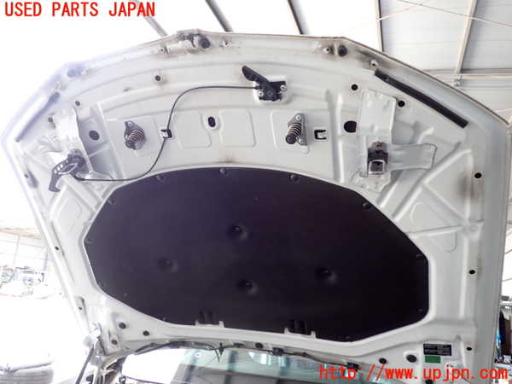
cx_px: 256
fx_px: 444
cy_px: 192
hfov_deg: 60.0
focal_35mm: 30
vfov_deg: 46.8
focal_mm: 5.4
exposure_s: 1/60
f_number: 2.3
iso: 100
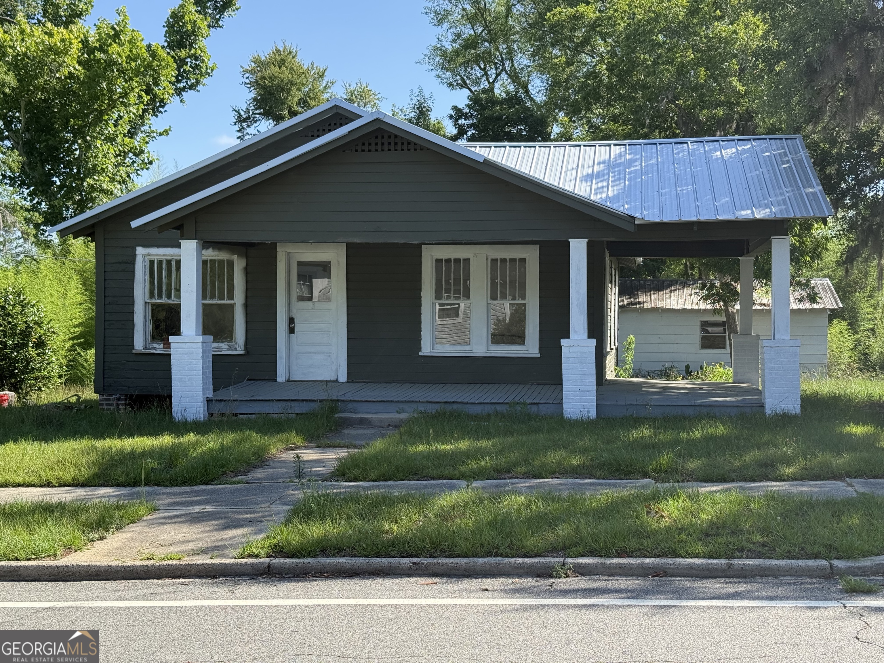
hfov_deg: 39.7
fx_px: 1226
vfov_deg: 30.3
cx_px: 442
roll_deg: +0.1
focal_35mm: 48
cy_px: 332
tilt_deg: -0.5
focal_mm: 6.76
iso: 100
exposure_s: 1/1931
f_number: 1.78
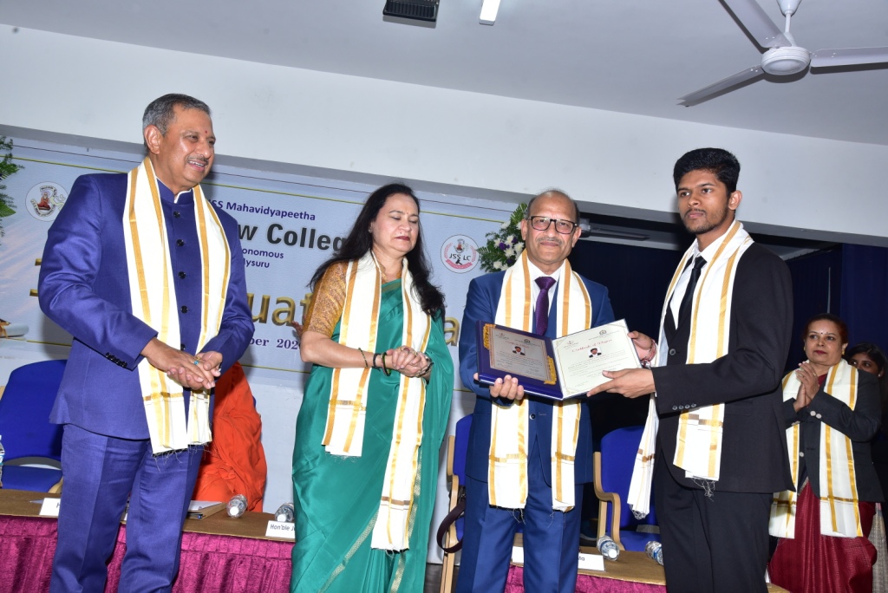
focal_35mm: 35
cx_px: 444
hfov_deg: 54.4
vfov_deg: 37.9
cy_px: 296
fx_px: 864
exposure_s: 1/160
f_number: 8
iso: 800
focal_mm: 35
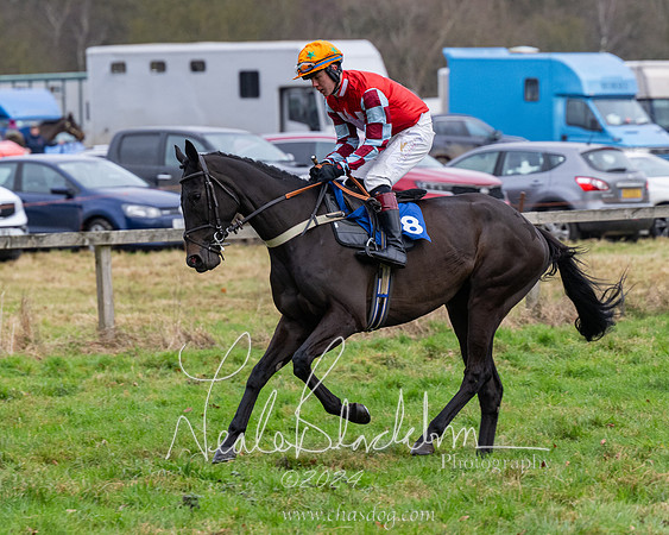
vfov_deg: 4.2
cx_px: 349
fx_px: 7209
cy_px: 264
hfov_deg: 5.3
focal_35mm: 364
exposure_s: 1/640
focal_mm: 210
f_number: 5
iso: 800
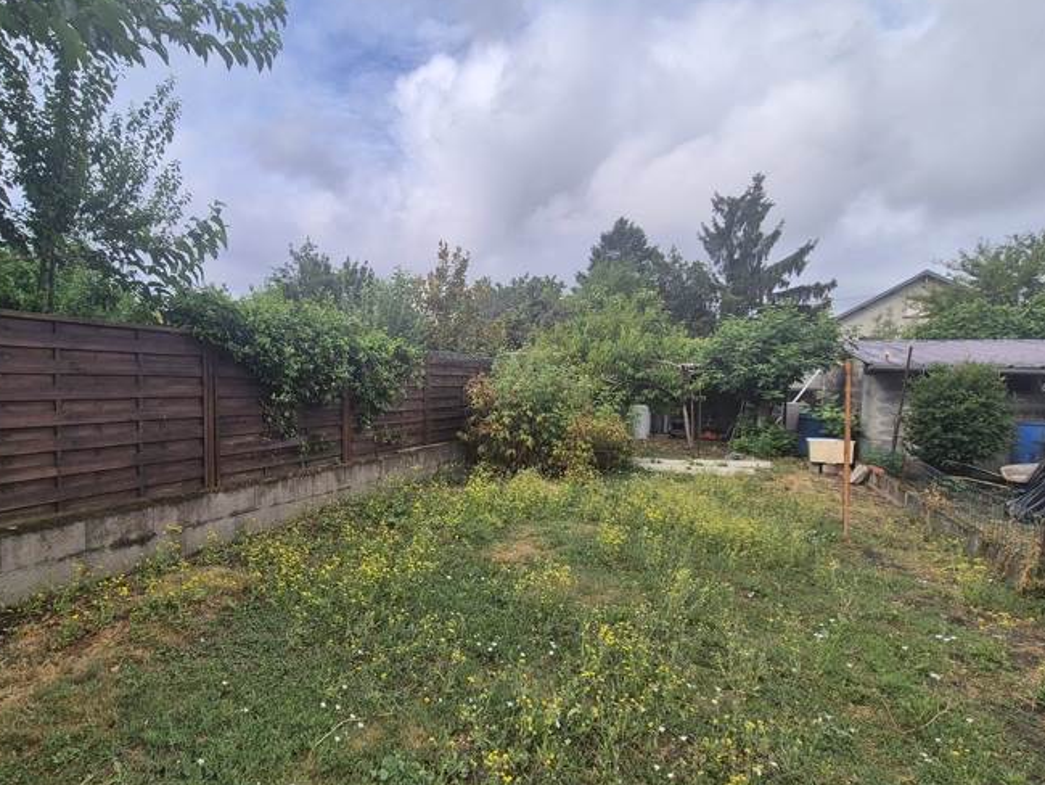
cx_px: 439
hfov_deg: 93.7
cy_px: 409
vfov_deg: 78.1
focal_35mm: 16
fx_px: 483
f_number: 2.2
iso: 50
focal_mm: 2.2
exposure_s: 1/1752
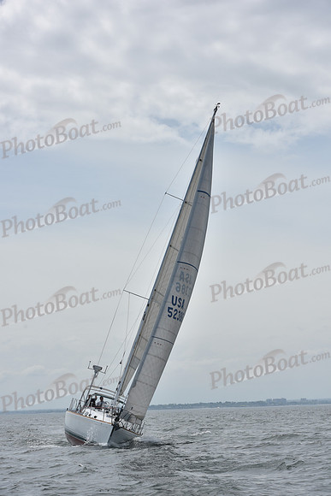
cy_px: 248
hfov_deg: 19.5
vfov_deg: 28.8
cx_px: 166
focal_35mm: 70
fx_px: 965
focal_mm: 70
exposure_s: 1/1250
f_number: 8
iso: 200
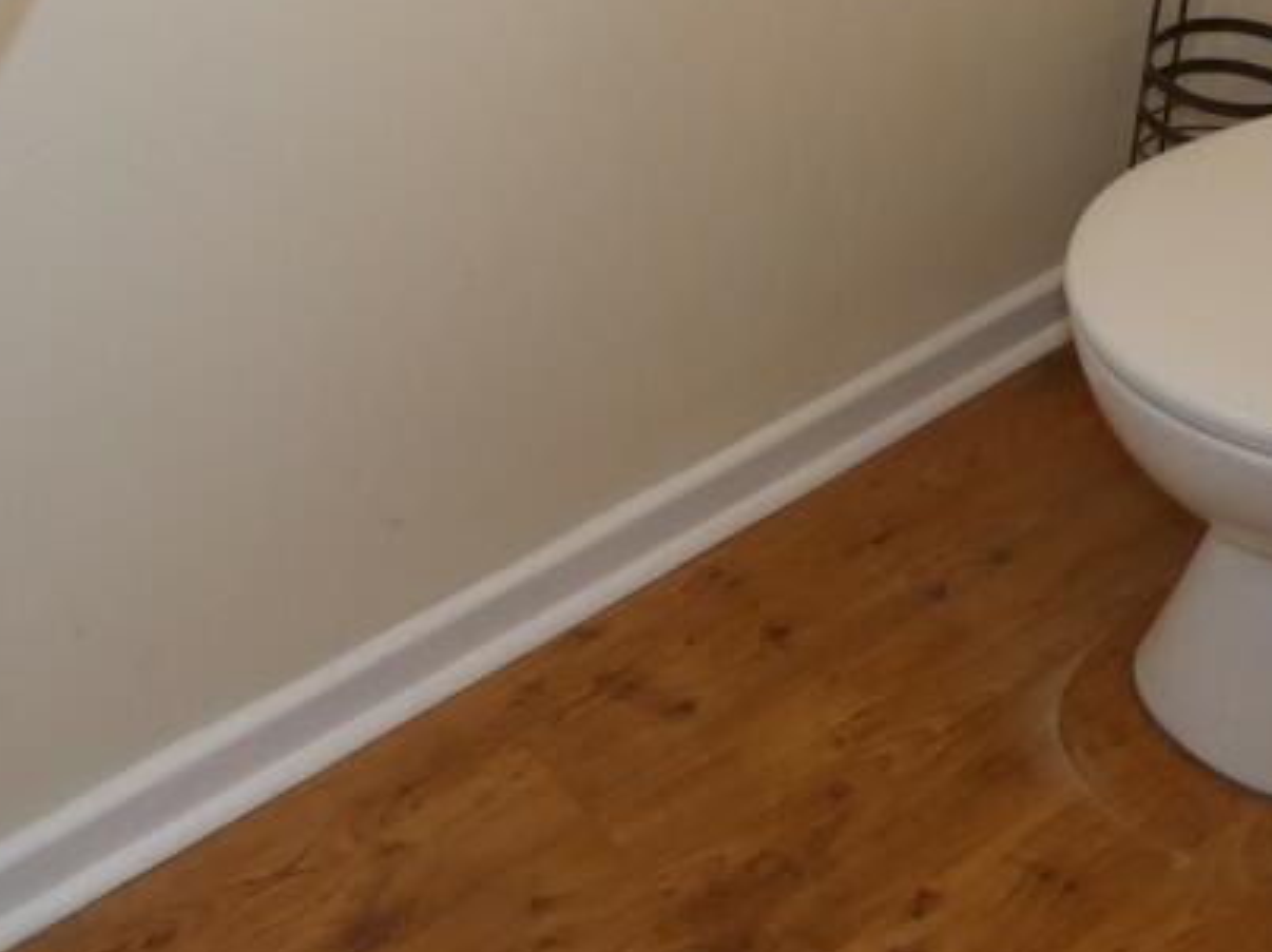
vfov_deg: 27.3
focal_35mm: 51
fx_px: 1873
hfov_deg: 37.4
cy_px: 63
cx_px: 506
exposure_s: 1/60
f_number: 2.8
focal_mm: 3.6
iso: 200
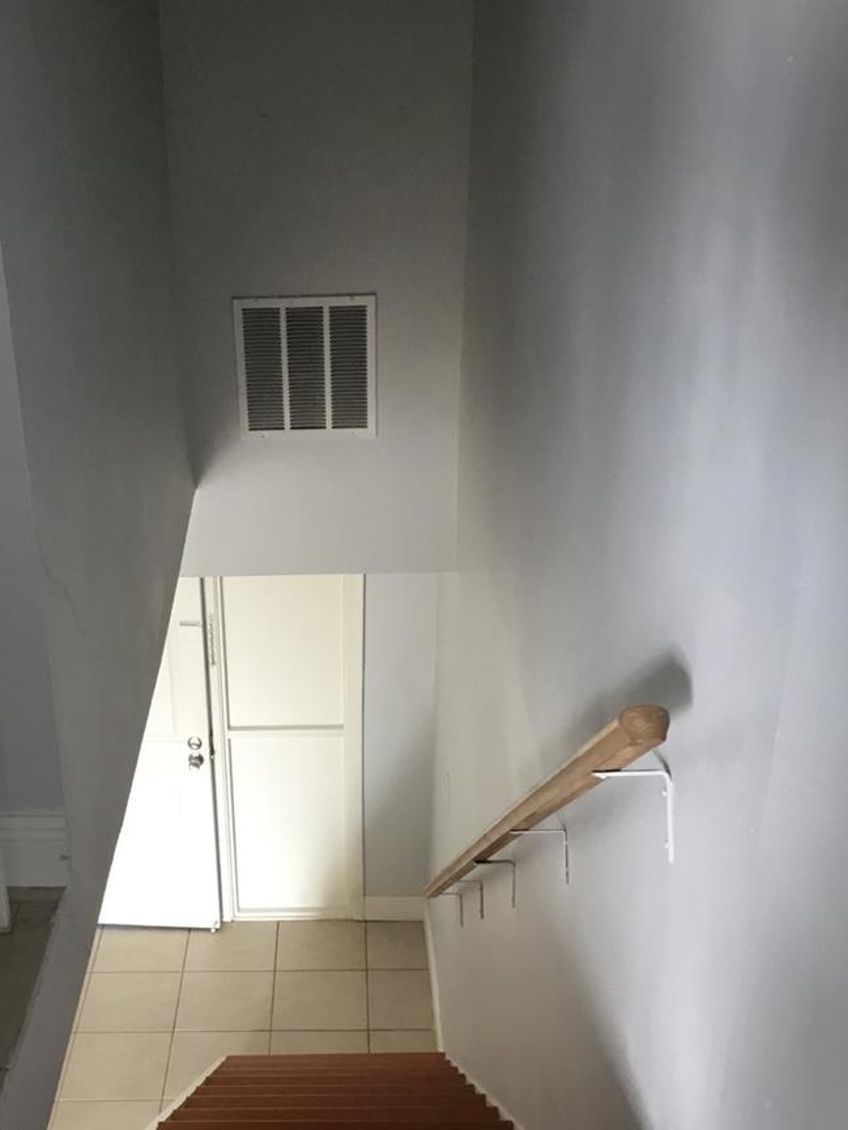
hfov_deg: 33.4
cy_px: 743
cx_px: 318
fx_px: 1404
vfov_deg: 43.3
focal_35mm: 43
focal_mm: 3.3
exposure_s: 1/30
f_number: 2.4
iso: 64
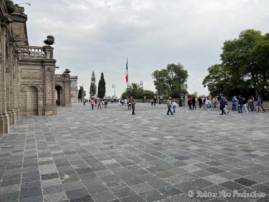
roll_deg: +1.0
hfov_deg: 67.3
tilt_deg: +0.4
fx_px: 202
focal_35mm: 26
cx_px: 134
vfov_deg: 53.1
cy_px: 101
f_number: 1.6
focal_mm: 5.1
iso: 50
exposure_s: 1/3311
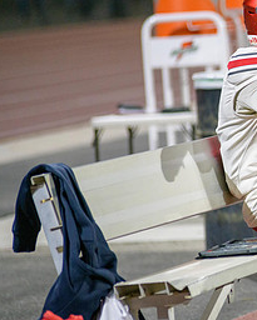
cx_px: 346
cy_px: 122
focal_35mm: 383
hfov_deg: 4.0
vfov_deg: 5.0
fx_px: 3639
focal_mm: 180
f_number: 2.8
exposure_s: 1/320
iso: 2000
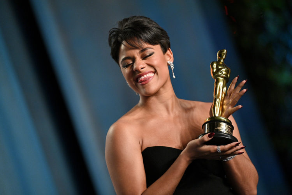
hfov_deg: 6.9
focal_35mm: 300
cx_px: 146
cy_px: 98
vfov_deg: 4.6
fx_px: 2433
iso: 2000
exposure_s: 1/1600
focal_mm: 300
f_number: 3.2
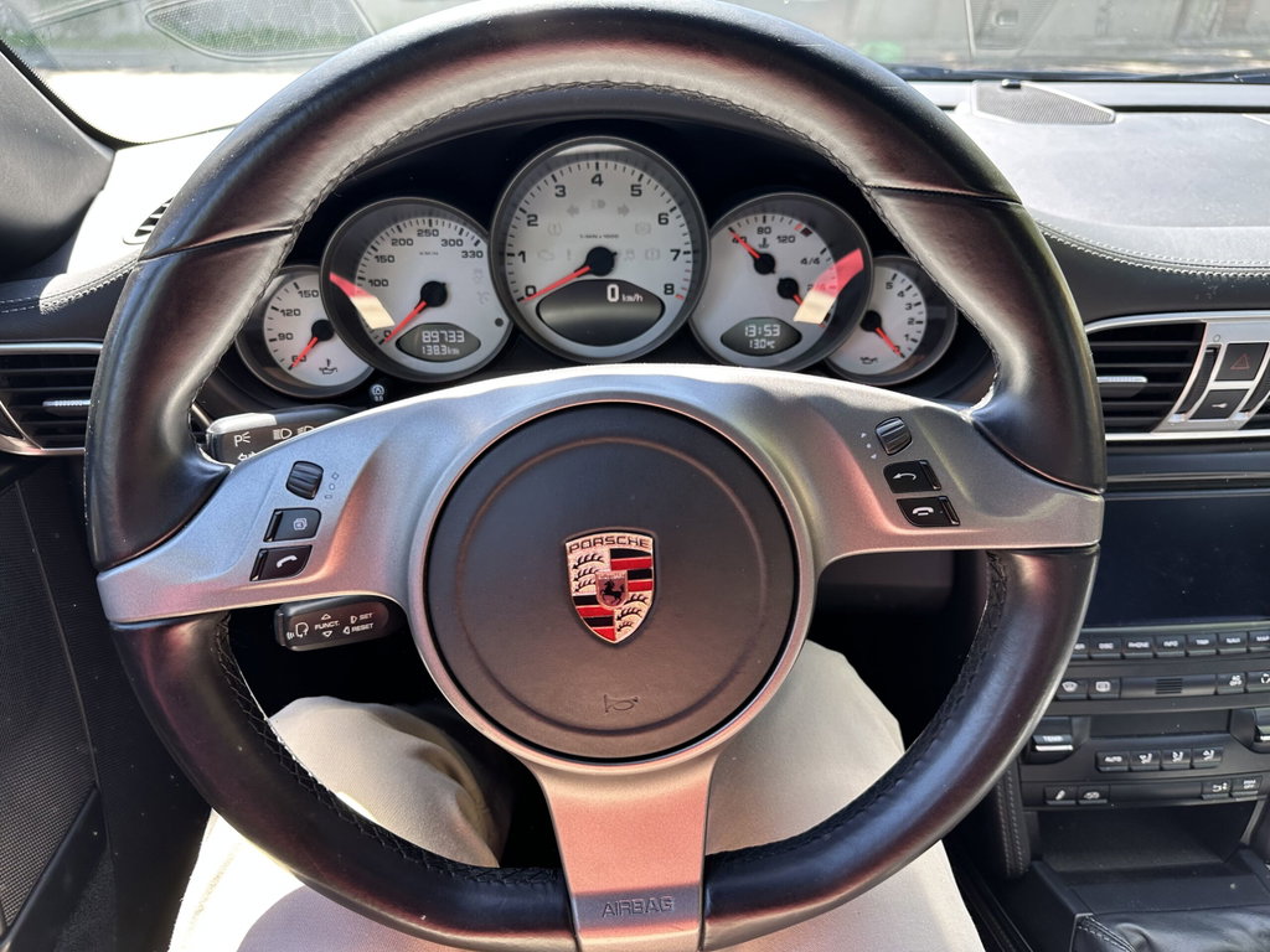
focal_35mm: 24
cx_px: 635
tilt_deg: -25.8
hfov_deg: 71.6
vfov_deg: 56.8
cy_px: 476
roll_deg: -2.2
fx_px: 881
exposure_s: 1/156
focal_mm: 6.86
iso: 64
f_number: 1.78
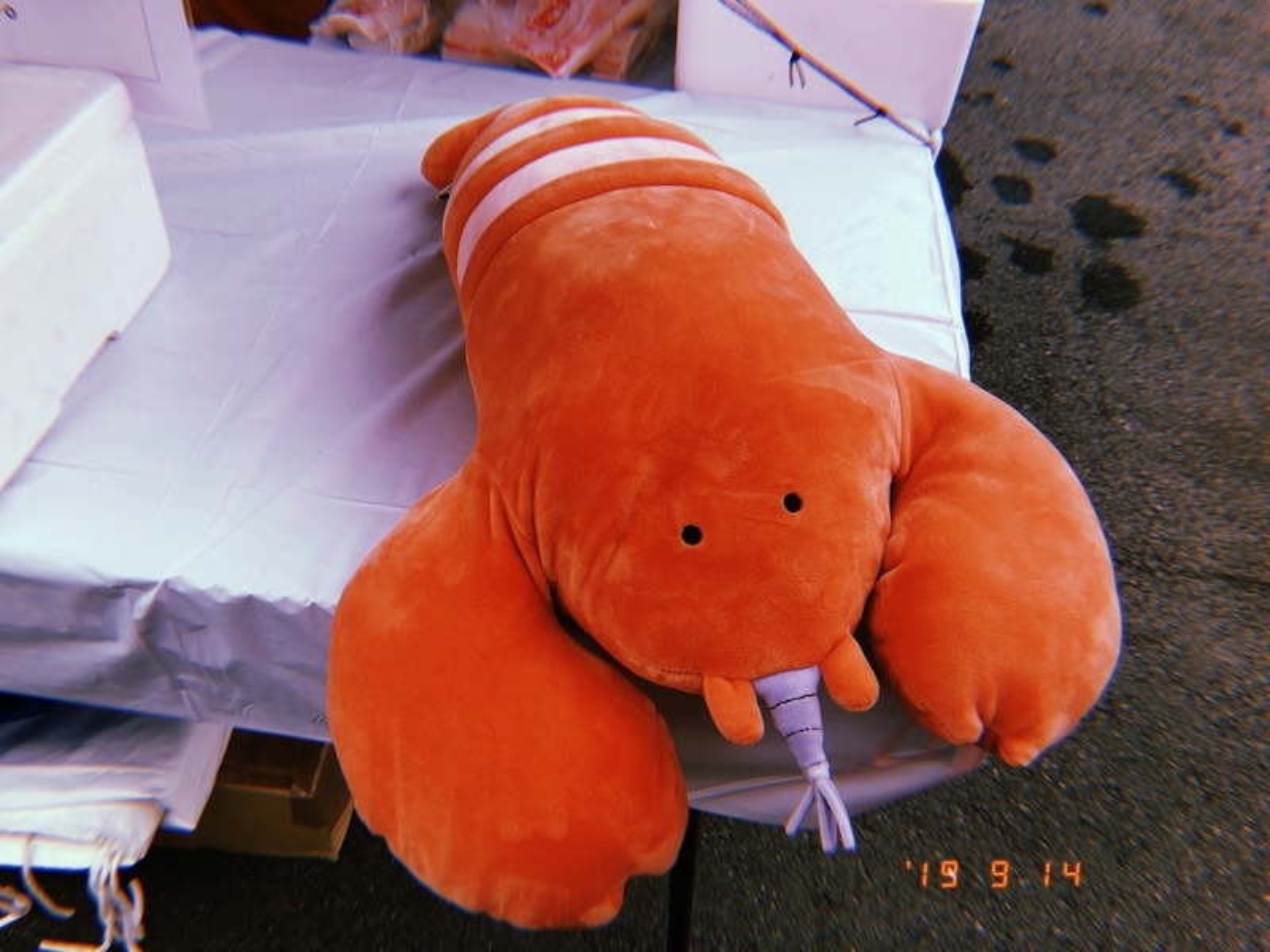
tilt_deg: -48.9
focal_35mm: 28
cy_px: 476
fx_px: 1027
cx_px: 635
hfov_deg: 63.4
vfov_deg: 49.7
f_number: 1.8
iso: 20
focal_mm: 3.99
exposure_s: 1/436
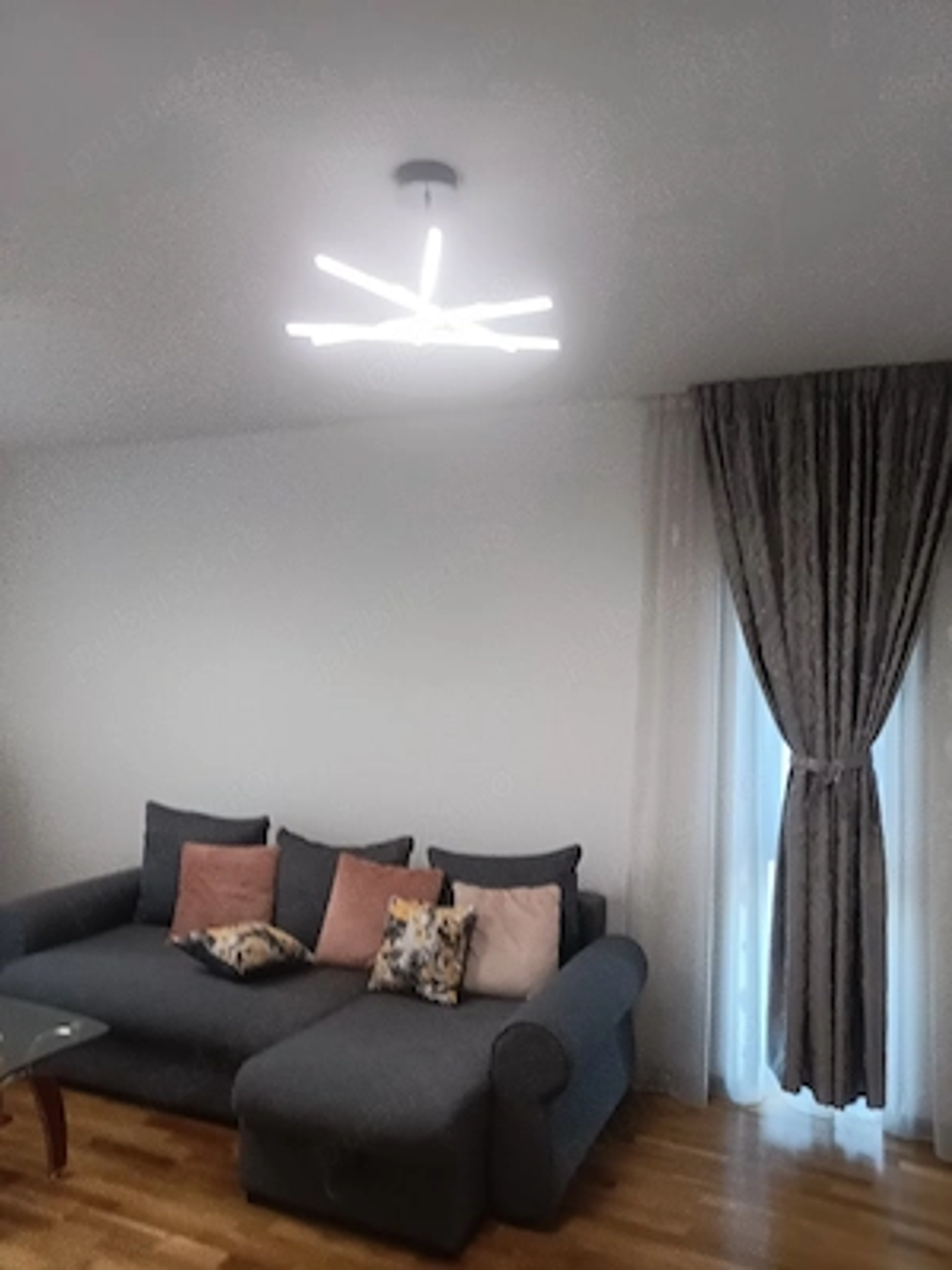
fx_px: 953
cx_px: 476
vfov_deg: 67.3
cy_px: 635
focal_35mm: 26
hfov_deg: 53.1
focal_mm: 3.98
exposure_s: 1/25.6
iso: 100
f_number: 1.8
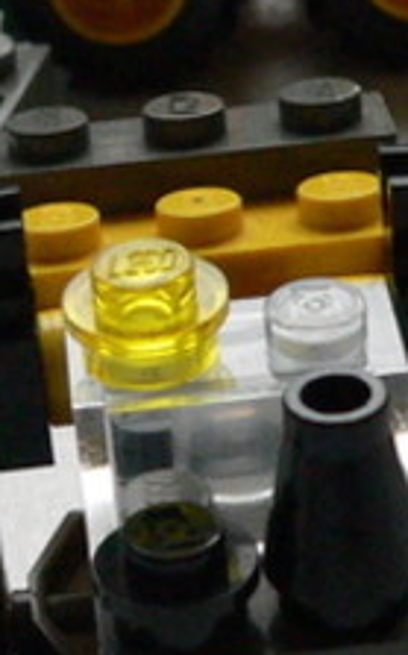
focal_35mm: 154
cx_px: 308
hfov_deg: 8.5
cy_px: 551
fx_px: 2745
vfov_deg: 13.5
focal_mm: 6
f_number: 4
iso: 400
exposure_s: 1/125
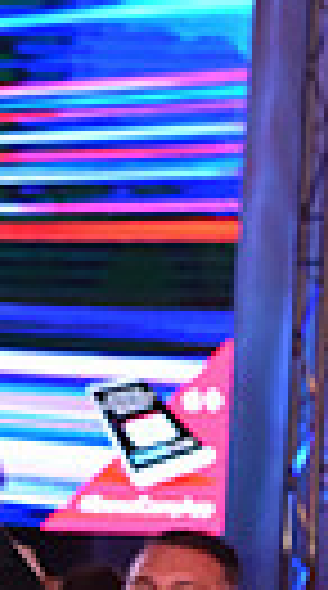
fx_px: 5653
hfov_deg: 3.3
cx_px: -281
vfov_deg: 5.8
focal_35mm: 363
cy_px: 1099
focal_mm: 78
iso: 2500
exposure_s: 1/320
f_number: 6.3
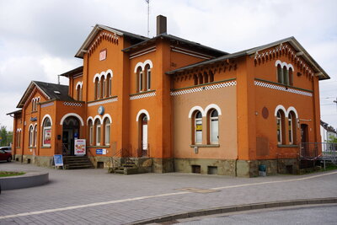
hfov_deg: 54.4
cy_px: 112
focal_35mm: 35
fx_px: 328
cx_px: 168
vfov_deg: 37.9
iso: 100
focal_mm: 35
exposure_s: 1/200
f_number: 8
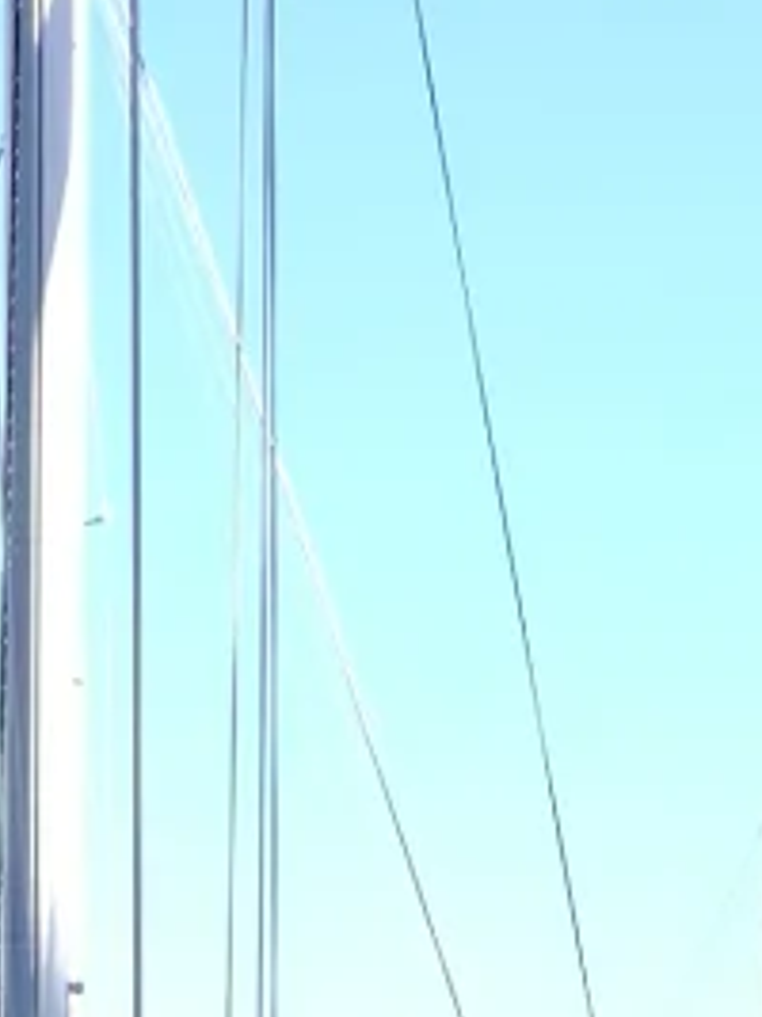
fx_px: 5552
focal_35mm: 189
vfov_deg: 9.7
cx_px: -145
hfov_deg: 7.8
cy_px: 2055
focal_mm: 4.5
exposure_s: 1/366
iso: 50
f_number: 2.2
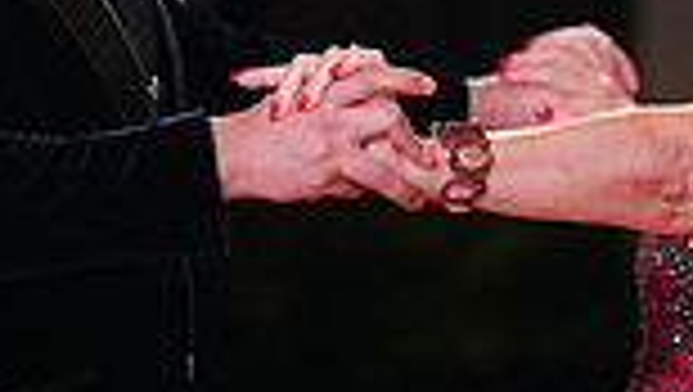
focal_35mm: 529
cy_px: 626
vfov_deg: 2.3
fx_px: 9731
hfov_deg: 4.1
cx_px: 596
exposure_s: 1/400
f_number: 2.8
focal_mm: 134
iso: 1000
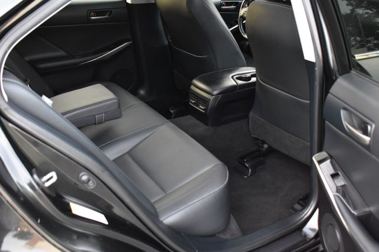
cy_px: 126
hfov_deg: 51.3
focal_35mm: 38
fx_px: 395
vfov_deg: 35.5
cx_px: 190
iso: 1600
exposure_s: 1/15
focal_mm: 25
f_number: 5
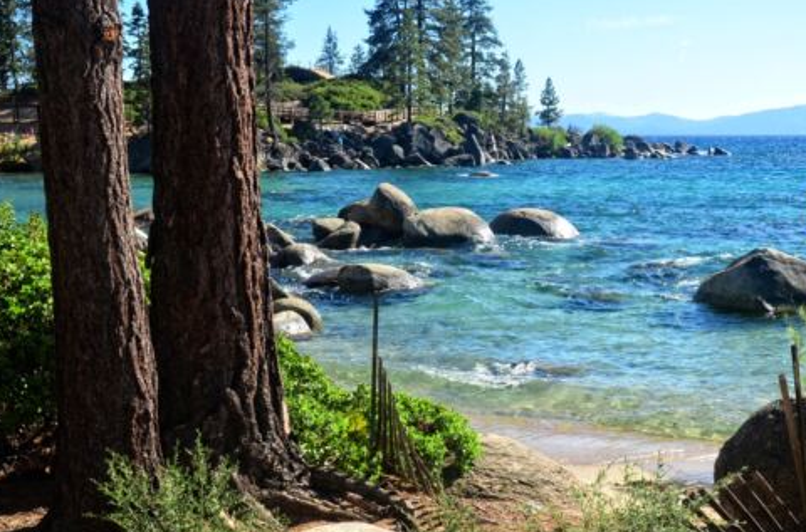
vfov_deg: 25.8
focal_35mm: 52
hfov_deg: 37.9
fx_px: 1161
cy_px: 256
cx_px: 526
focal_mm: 26
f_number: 16
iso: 200
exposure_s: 1/80
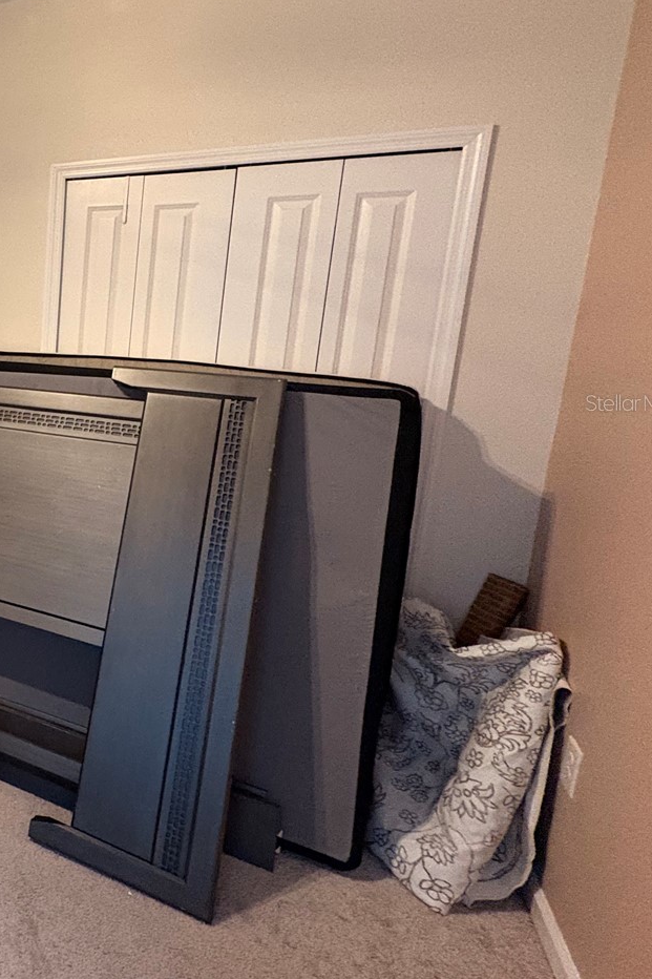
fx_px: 679
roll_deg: -0.8
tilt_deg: -8.3
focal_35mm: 25
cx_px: -155
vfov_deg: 70.9
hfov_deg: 37.0
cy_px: 402
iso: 640
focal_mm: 2.22
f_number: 2.2
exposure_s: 1/60
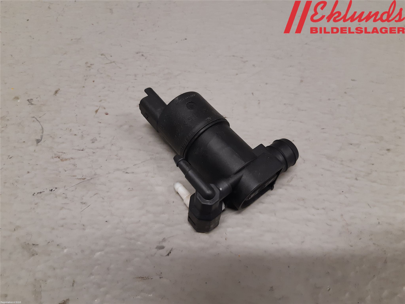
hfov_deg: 67.3
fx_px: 304
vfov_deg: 53.1
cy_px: 152
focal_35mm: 26
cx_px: 202
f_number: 1.7
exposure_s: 1/50
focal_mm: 3.93
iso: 125
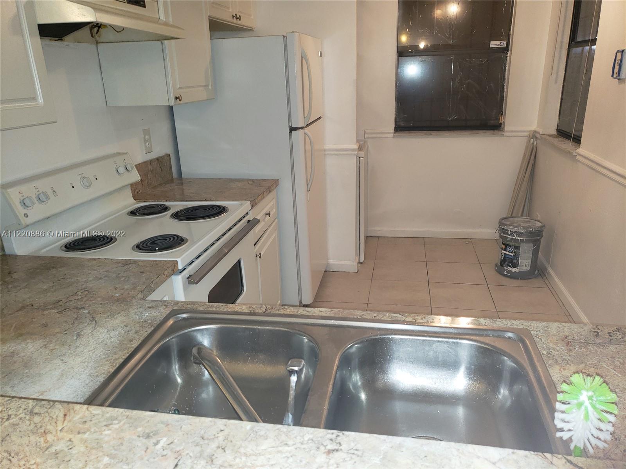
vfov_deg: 53.1
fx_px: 470
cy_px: 234
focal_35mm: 26
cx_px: 313
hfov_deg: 67.3
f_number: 1.5
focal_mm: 4.3
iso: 100
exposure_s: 1/30
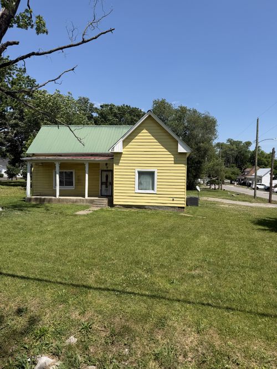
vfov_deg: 71.6
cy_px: 184
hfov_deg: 56.8
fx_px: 256
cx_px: 138
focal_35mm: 24
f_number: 1.78
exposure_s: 1/4673
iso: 80
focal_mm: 6.76
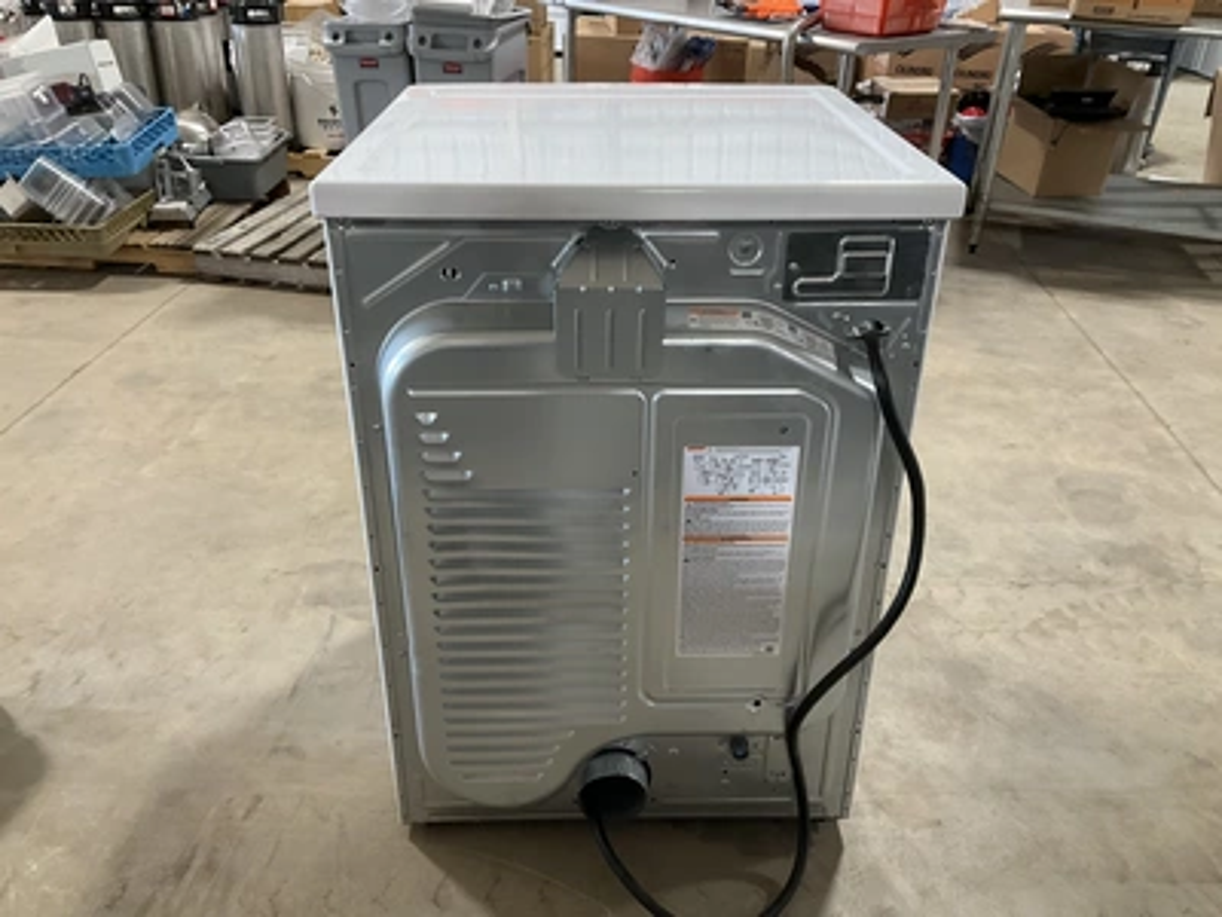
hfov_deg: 61.7
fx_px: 1024
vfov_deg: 48.2
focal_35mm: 29
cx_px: 611
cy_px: 458
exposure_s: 1/60
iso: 125
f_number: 1.8
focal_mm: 3
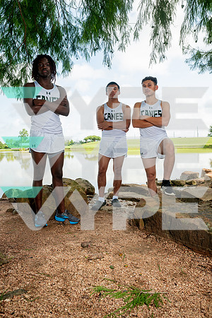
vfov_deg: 69.4
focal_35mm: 26
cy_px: 159
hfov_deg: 49.6
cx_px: 106
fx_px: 230
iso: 200
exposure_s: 1/200
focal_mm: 26
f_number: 7.1
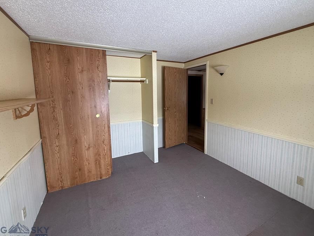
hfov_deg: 94.5
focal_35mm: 16
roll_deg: +1.2
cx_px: 163
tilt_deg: -4.4
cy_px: 107
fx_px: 145
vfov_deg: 77.9
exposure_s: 1/99
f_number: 2.2
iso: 320
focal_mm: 2.22
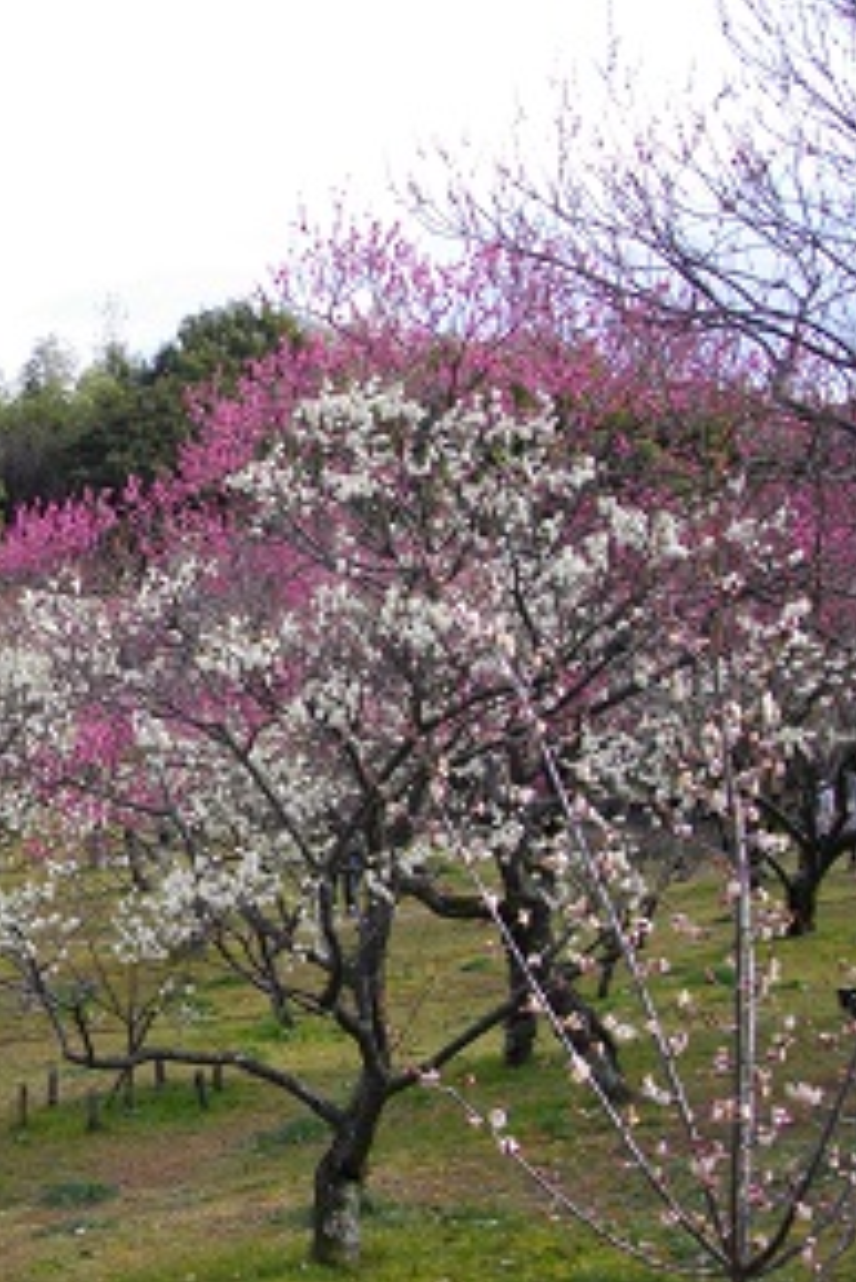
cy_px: 643
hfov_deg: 23.7
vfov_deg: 35.6
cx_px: 131
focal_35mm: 56
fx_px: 1995
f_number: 3.2
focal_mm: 7.1
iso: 100
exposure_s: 1/500
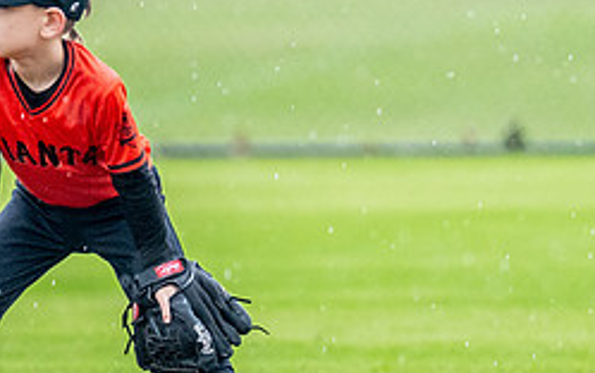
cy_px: 227
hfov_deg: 2.1
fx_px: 16178
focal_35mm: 997
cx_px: 67
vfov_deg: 1.3
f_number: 2.8
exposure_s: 1/1000
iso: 1600
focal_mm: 200
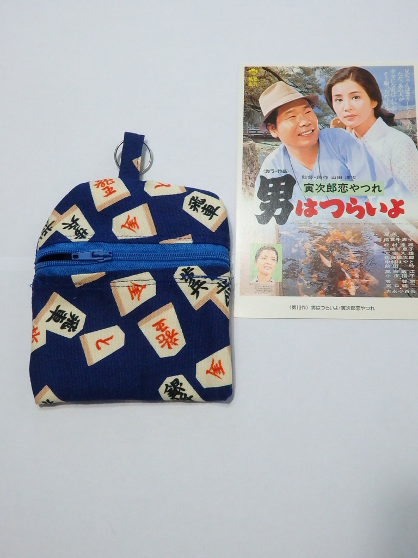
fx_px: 725
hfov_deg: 32.2
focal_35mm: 45
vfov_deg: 42.1
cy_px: 279
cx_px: 209
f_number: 3.8
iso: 800
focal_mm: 8
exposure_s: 1/50
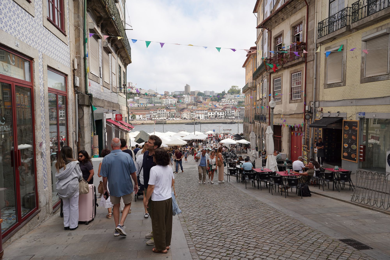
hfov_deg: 73.7
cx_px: 195
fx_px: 260
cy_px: 130
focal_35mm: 24
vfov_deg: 53.1
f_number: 11
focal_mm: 24
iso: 100
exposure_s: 1/100
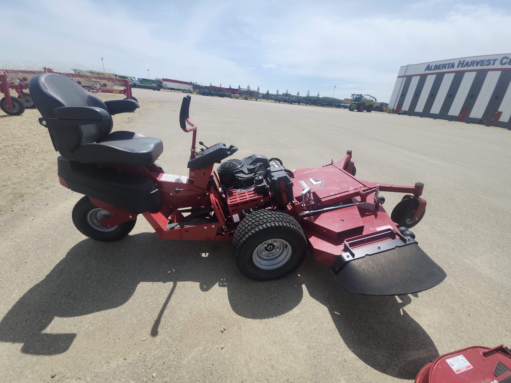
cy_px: 192
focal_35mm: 13
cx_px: 256
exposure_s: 1/2077
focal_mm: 1.74
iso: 40
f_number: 2.2
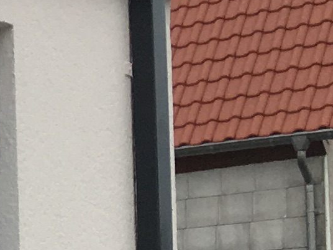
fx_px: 2097
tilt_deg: +1.9
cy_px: 466
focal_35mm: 218
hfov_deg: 7.7
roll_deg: +1.8
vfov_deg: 6.6
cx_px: -724
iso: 25
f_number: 2.2
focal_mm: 4.15
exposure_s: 1/311
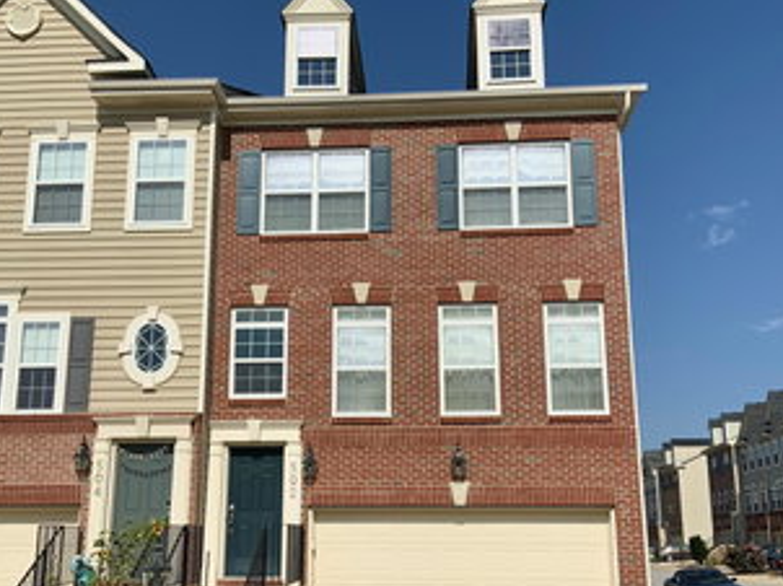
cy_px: 342
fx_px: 927
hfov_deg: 45.8
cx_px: 375
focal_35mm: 41
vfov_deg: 35.0
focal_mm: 3
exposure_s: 1/5814
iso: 20
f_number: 1.8
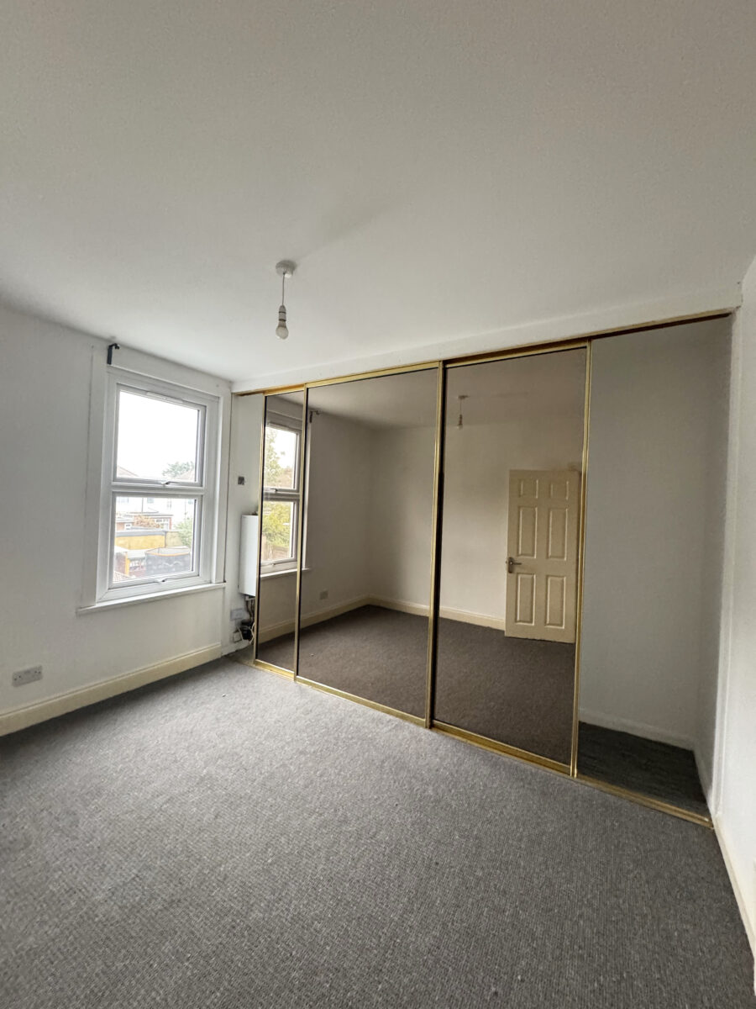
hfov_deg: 85.7
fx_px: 408
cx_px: 378
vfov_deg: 102.1
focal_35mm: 14
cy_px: 504
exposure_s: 1/60
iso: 640
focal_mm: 2.2
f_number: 2.2
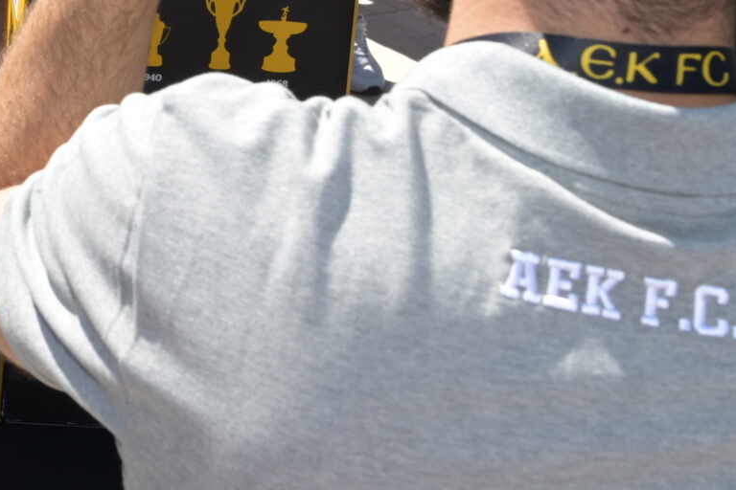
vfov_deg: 11.1
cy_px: -156
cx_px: -205
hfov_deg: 16.2
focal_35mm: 120
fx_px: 2453
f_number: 7.1
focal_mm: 24
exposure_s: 1/250
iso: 125
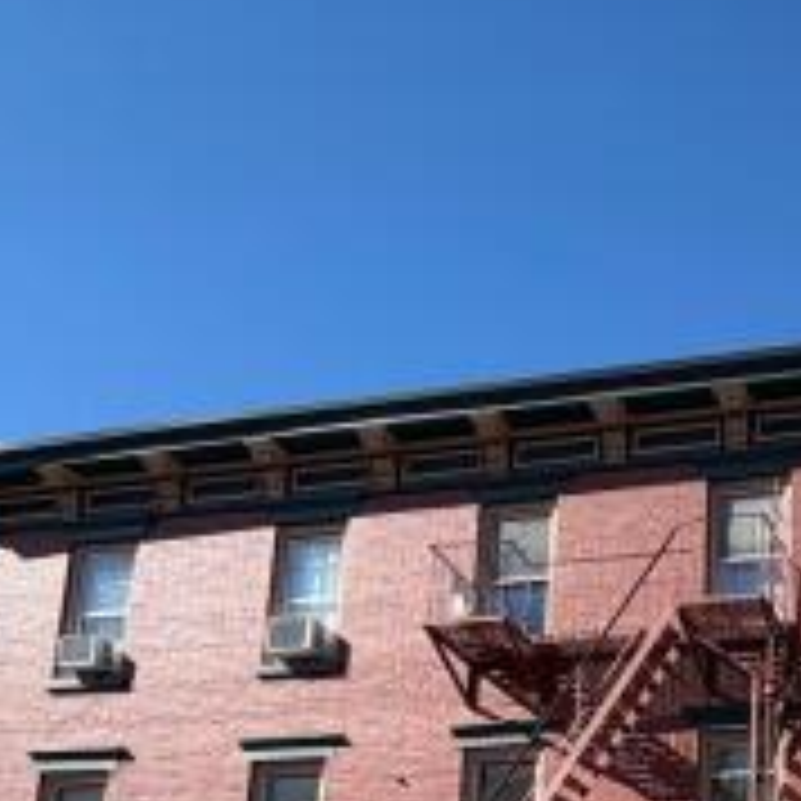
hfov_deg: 30.8
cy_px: 927
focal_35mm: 50
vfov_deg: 29.8
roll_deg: -0.5
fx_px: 1309
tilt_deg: +10.7
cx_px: 855
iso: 32
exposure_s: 1/770
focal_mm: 2.22
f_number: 2.2
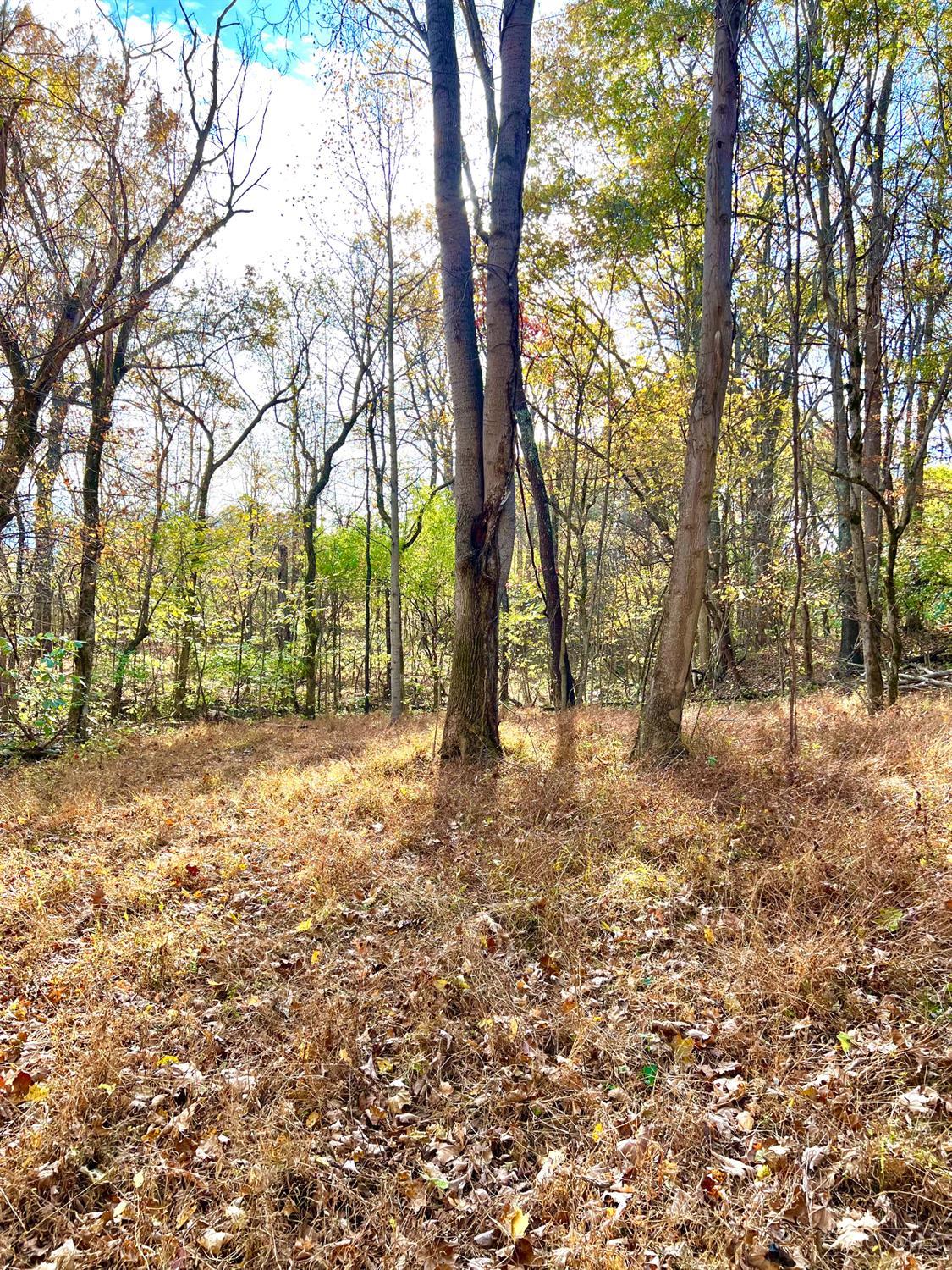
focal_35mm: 26
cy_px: 635
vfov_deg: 67.3
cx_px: 476
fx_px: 953
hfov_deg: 53.1
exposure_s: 1/803
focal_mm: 5.7
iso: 50
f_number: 1.5
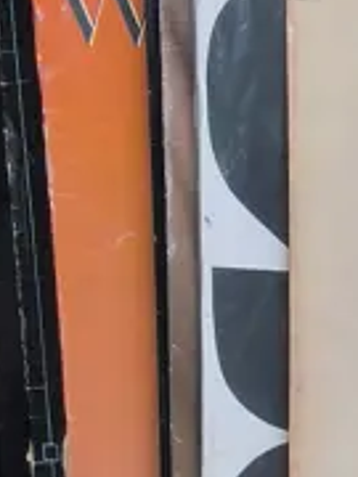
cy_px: 721
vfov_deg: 12.2
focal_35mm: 154
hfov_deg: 8.7
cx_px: 862
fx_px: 2124
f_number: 2
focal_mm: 2.87
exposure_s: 1/120
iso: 50
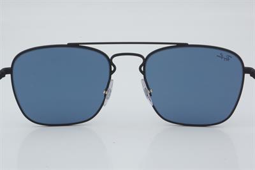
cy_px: 85
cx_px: 128
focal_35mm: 75
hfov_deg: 27.0
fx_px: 531
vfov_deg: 18.2
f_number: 29
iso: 100
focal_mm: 50
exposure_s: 1/4
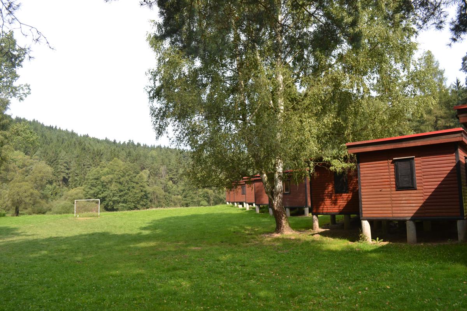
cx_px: 234
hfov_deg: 67.4
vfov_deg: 47.9
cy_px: 156
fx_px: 350
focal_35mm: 27
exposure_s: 1/200
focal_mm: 18
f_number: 6.3
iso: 100
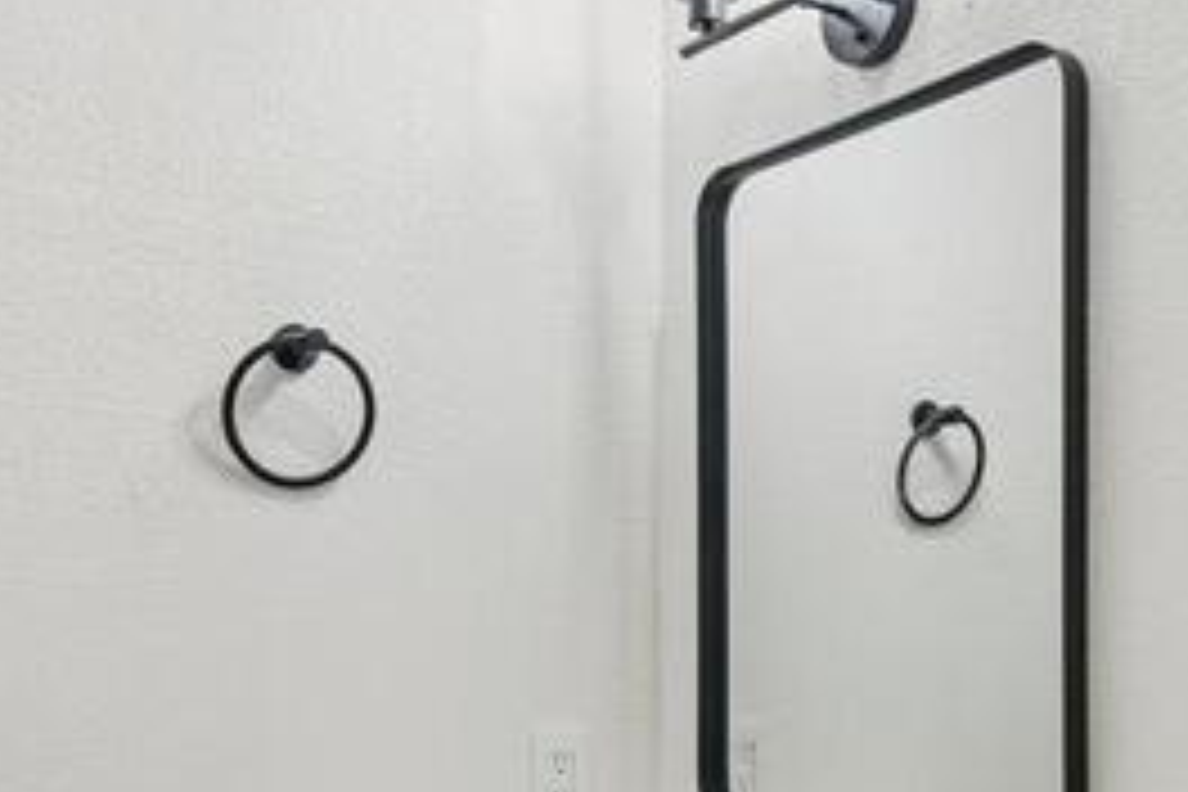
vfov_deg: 28.7
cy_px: 612
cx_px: 684
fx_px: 1518
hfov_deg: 42.6
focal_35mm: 46
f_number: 8
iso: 400
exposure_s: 1/125
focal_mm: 19
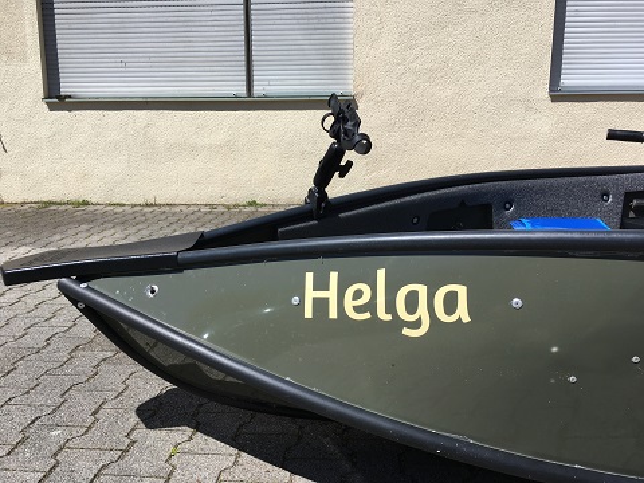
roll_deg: +1.4
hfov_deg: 61.7
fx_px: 540
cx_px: 322
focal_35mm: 29
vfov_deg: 48.2
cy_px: 242
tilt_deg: -10.7
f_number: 2.2
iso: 25
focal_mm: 4.15
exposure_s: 1/1748
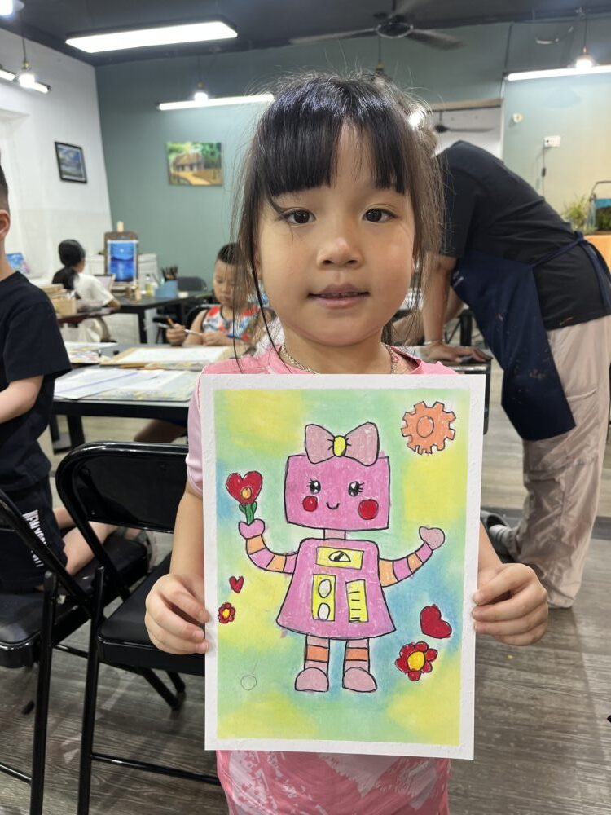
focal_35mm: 26
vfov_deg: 67.3
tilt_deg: -15.4
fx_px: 612
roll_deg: +2.9
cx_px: 306
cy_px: 408
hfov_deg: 53.1
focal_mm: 5.1
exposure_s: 1/50
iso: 80
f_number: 1.6
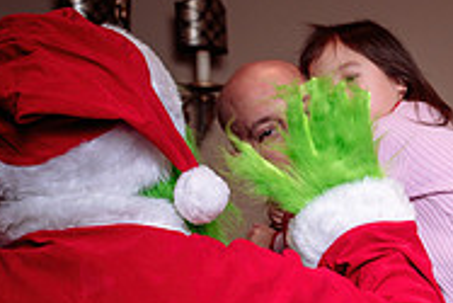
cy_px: 398
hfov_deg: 16.1
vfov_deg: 11.2
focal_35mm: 120
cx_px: 601
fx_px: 1511
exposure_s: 1/200
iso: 500
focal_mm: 36
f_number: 4.5
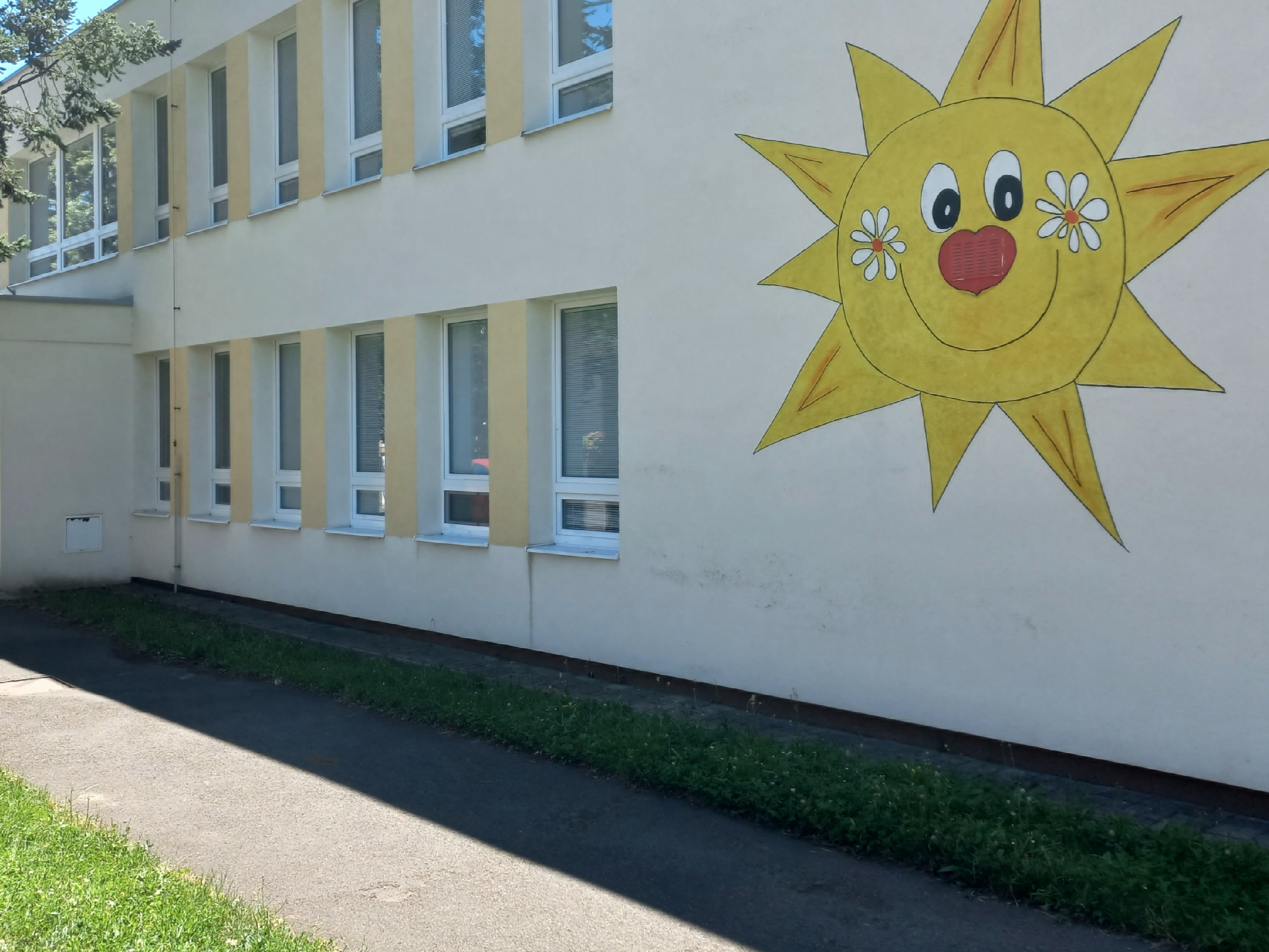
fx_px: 1246
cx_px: 610
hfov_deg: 53.9
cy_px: 391
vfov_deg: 41.6
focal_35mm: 34
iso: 25
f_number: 1.8
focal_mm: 4.6
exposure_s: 1/263
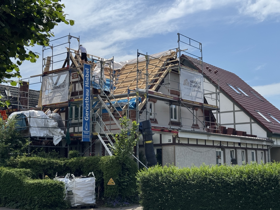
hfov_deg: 39.7
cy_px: 105
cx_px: 140
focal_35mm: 48
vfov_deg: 30.3
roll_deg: +0.4
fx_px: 388
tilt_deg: +8.3
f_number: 1.78
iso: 64
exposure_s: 1/7092
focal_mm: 6.76
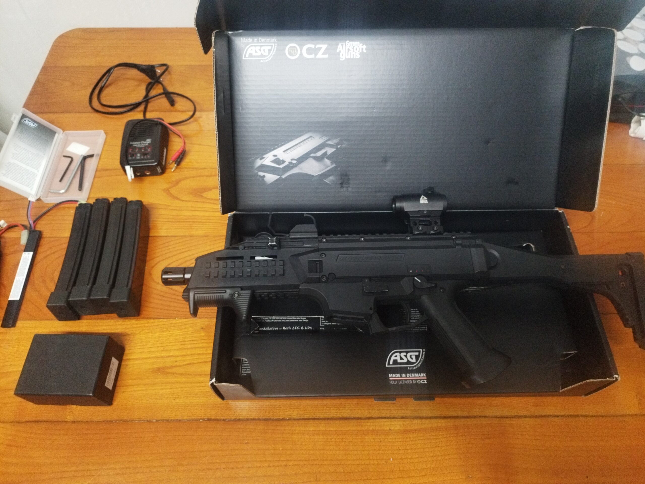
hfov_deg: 71.6
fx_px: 447
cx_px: 322
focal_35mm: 24
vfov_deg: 56.8
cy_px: 242
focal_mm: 5.89
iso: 990
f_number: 1.89
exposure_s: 1/25
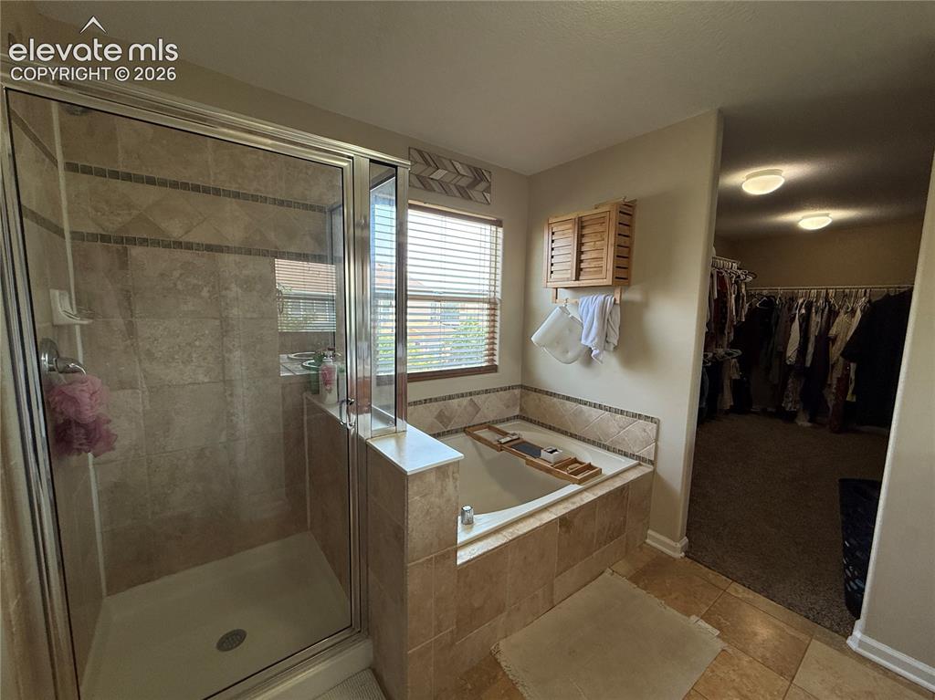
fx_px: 378
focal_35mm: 14
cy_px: 350
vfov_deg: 85.6
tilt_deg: -5.1
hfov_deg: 102.1
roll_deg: -0.9
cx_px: 468
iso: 100
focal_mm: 2.22
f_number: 2.2
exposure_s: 1/120
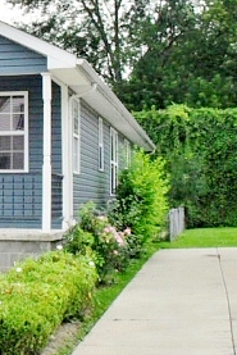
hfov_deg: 15.2
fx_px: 828
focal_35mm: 84
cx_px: -105
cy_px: 132
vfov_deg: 24.1
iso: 100
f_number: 8.4
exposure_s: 1/125
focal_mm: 6.3
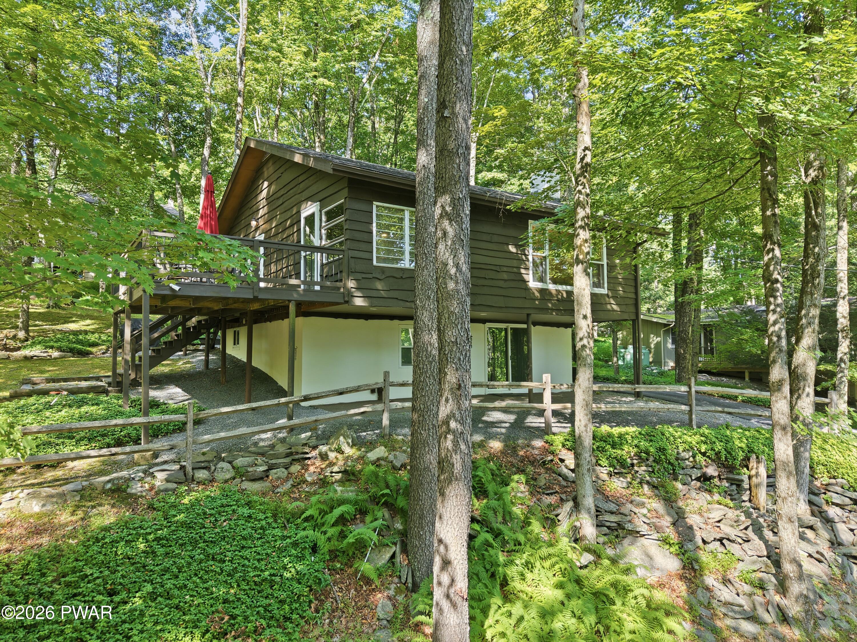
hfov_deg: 71.6
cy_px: 321
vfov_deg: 56.8
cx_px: 428
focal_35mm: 24
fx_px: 594
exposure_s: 1/240
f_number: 1.8
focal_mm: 8.7
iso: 400
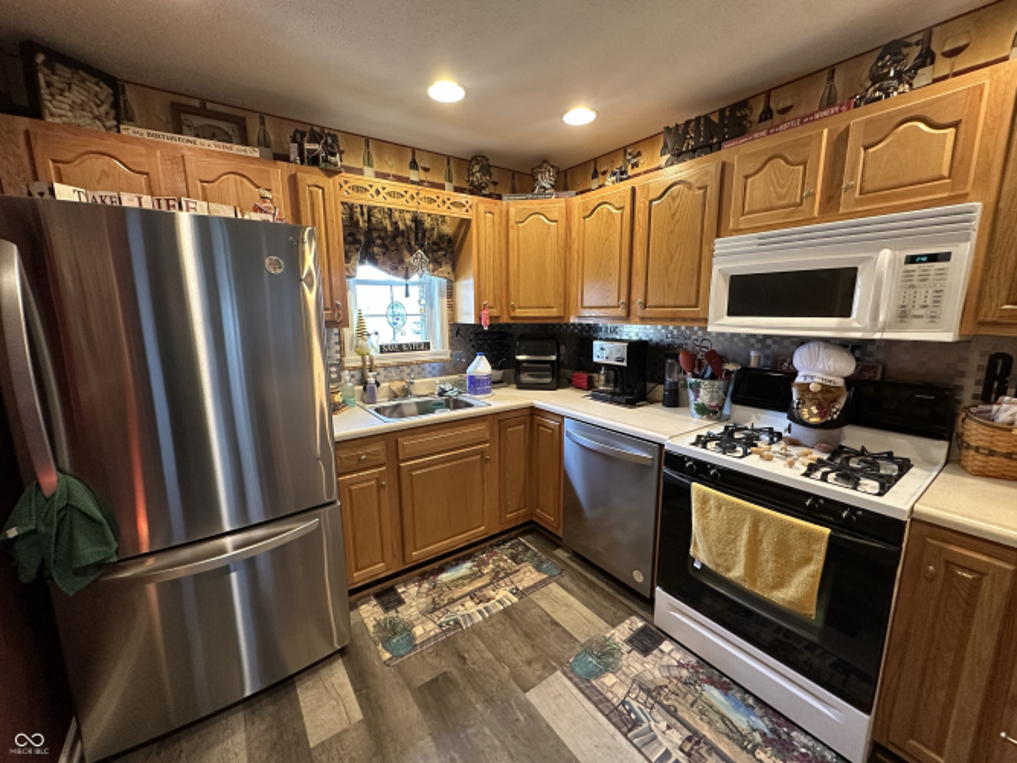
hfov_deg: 102.1
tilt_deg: -9.7
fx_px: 411
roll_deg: -0.5
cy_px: 382
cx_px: 508
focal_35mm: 14
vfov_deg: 85.7
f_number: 2.2
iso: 320
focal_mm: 2.22
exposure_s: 1/60
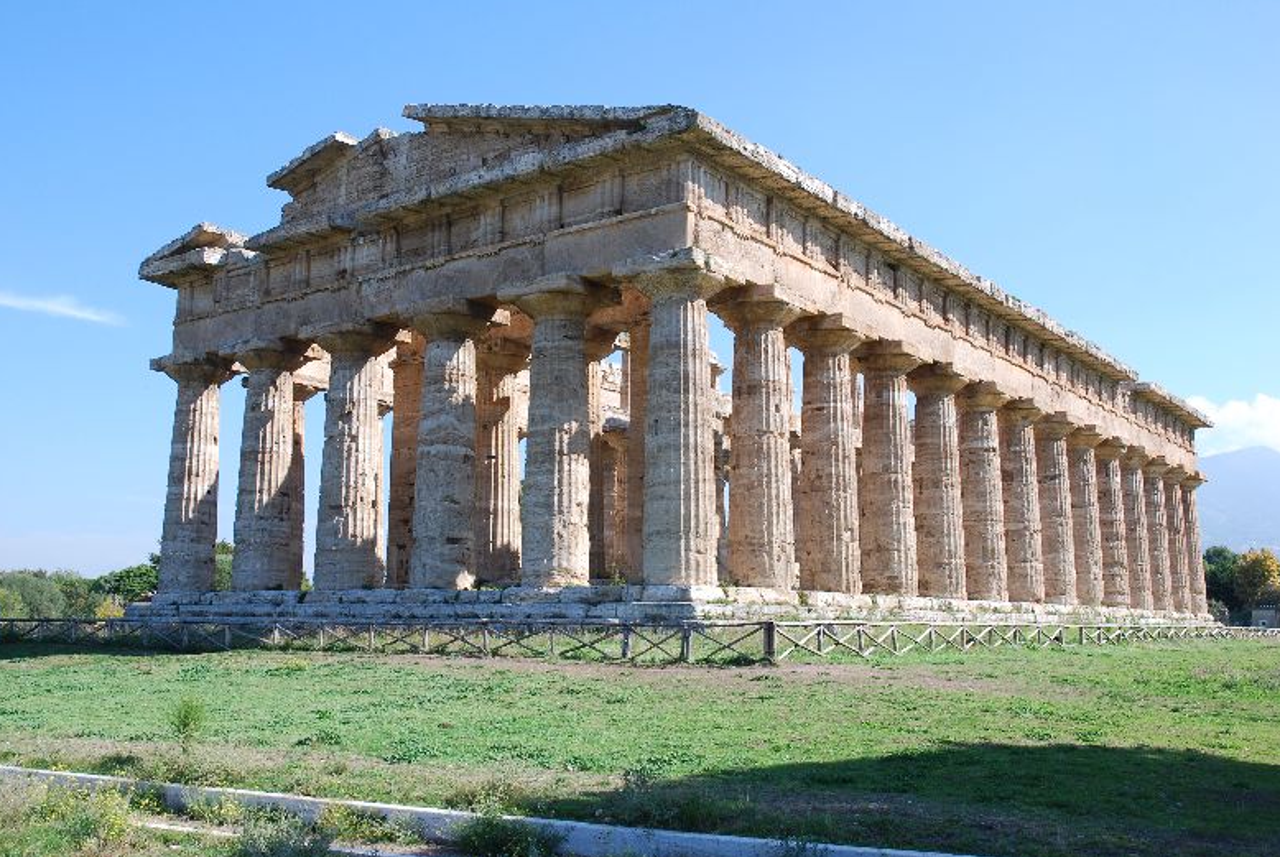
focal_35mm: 37
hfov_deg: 51.8
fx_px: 1317
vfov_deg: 36.0
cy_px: 425
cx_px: 627
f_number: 10
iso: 200
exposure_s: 1/160
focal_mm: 24
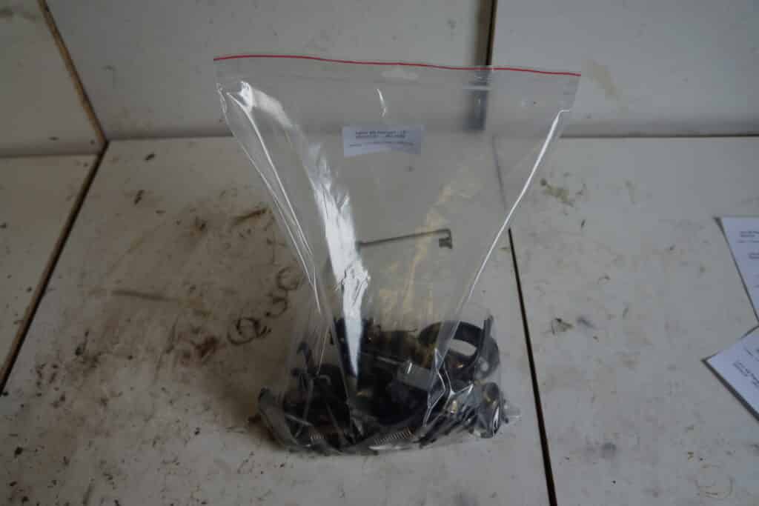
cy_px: 253
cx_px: 380
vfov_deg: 47.9
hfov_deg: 67.4
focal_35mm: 27
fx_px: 569
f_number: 4
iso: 100
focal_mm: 18
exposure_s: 1/60
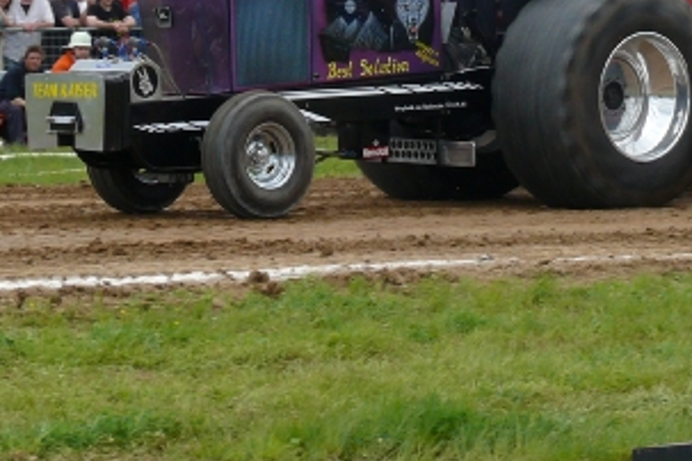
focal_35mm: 255
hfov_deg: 8.1
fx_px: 4901
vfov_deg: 5.4
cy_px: -23
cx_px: 400
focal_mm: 19.7
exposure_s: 1/200
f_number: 5
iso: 100
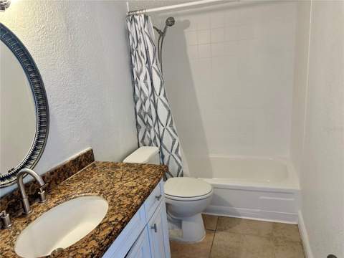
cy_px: 129
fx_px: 239
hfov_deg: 71.6
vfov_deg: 56.8
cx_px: 172
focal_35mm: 24
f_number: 1.78
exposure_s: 1/60
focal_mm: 6.86
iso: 125
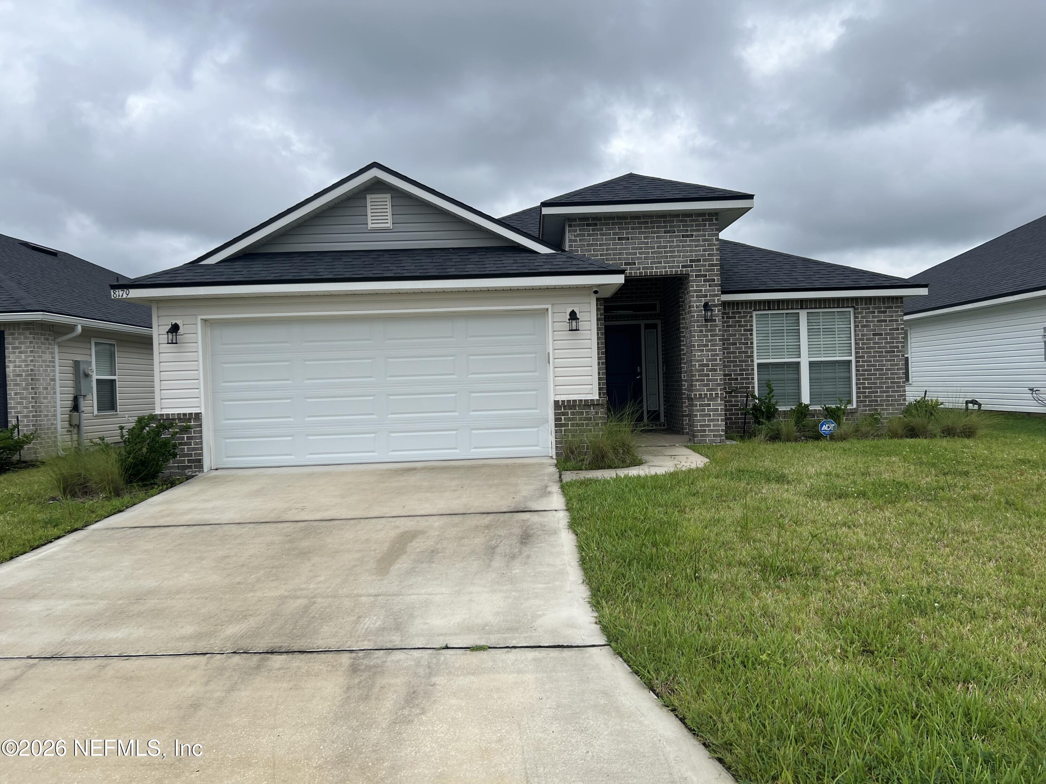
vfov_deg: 53.1
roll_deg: +1.7
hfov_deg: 67.3
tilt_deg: -1.0
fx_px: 786
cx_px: 523
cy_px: 392
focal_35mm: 26
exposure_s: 1/3460
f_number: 1.5
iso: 50
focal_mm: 5.7
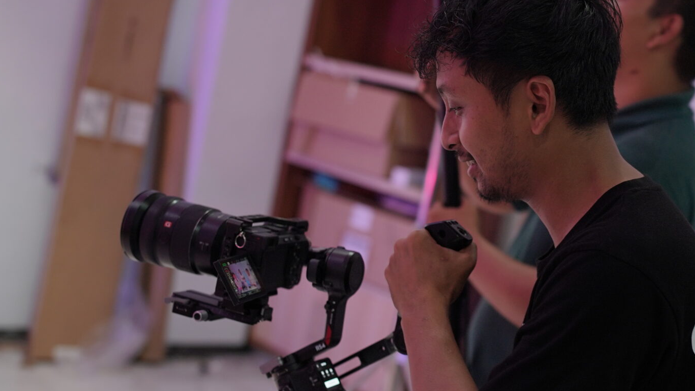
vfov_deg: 17.5
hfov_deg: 30.0
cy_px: 214
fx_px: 1272
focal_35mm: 69
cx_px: 538
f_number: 2
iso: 400
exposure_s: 1/100
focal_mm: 35
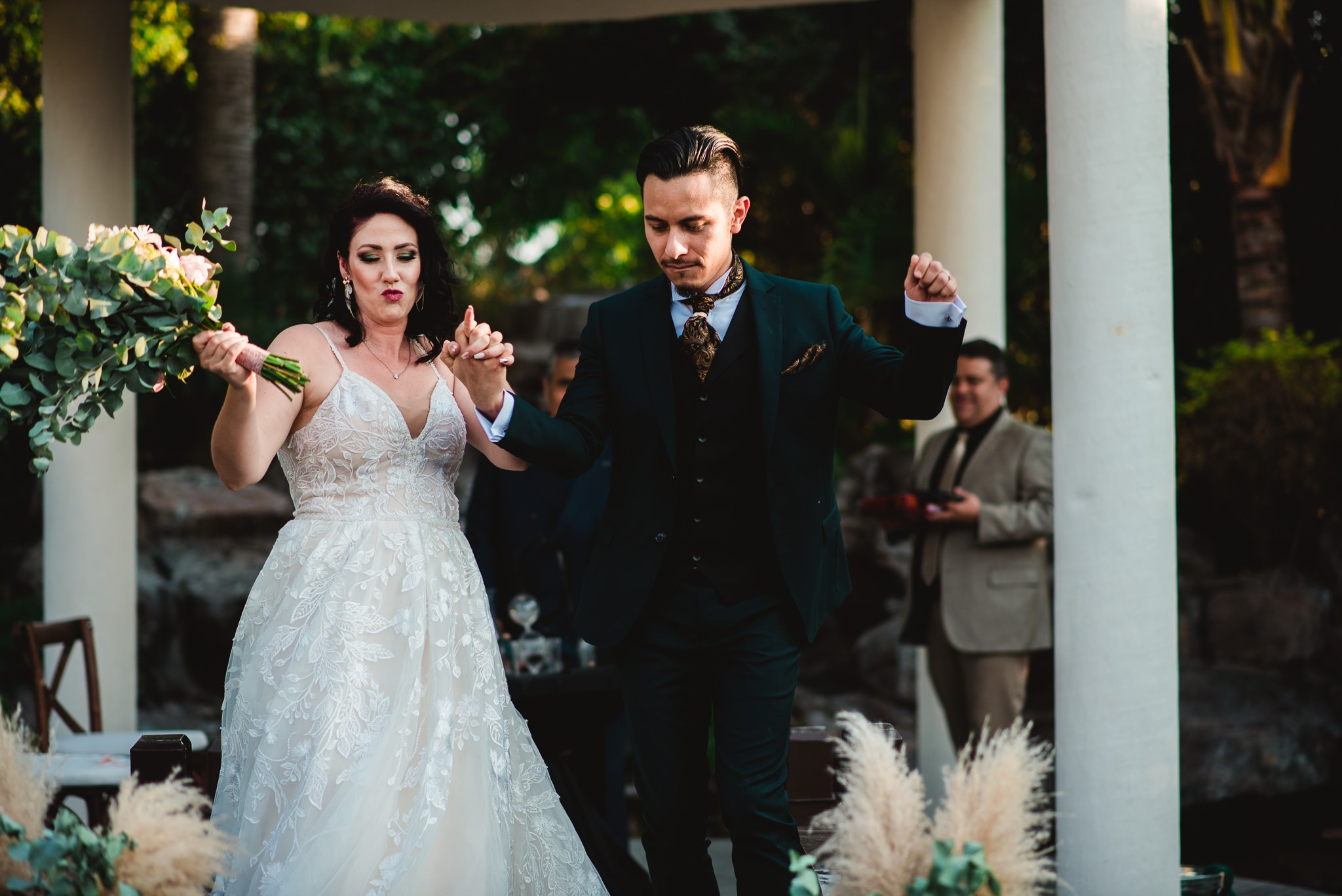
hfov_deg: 23.9
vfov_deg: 16.1
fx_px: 3170
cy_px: 448
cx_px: 671
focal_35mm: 85
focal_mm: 85
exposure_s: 1/800
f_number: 2.5
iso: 100
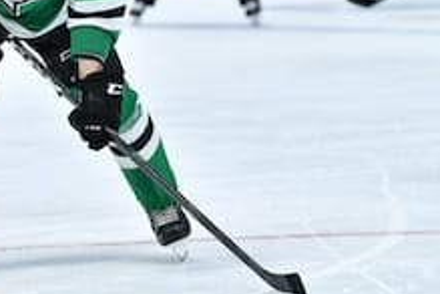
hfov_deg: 6.7
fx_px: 3764
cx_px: 40
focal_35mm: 308
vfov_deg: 4.5
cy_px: 16
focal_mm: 150
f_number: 4
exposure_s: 1/1000
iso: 1600
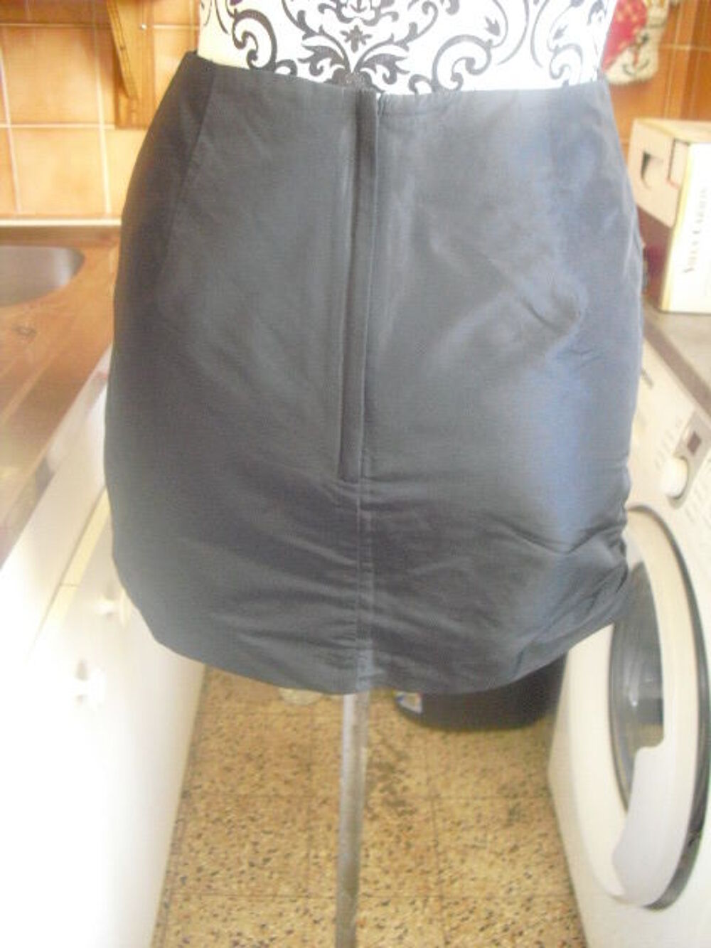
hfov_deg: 39.7
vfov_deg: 51.4
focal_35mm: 36
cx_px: 356
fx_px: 986
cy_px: 474
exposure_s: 1/15
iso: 800
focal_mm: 6.3
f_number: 3.1
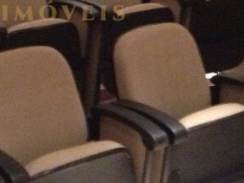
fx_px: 811
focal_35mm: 115
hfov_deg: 17.0
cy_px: -26
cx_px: 63
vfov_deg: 12.6
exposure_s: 1/15
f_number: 2.4
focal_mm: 3.3
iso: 640
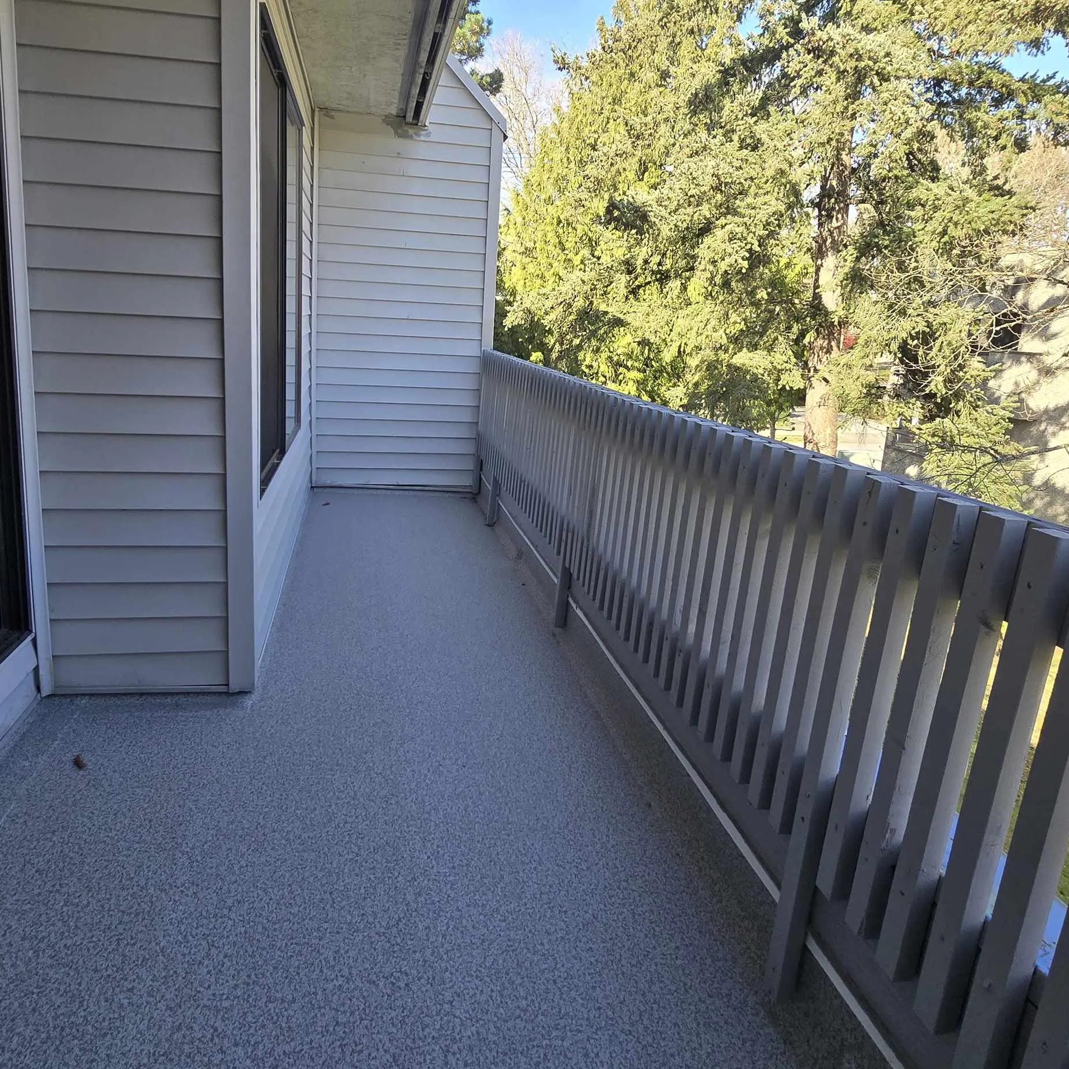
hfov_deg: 77.4
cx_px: 479
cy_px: 436
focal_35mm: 19
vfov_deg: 76.9
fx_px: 664
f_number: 2.2
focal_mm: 2.2
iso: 50
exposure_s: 1/394
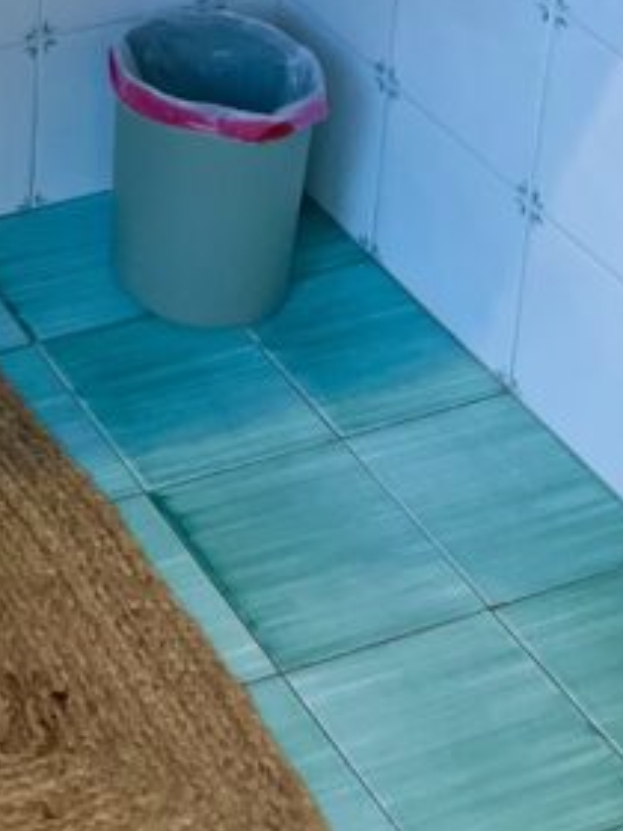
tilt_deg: -15.6
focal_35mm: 95
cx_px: -403
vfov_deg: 17.2
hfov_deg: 14.2
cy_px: -635
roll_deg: +0.5
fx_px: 2280
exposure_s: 1/100
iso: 125
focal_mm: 5.7
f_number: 1.5
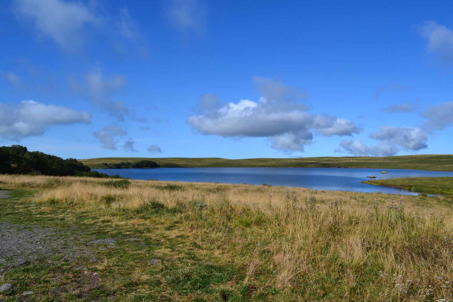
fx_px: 340
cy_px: 151
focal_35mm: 27
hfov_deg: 67.4
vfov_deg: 47.9
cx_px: 226
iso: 360
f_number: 11
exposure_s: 1/500
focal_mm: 18
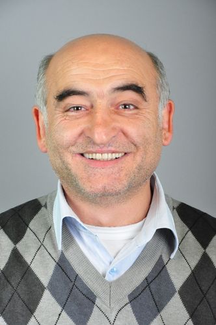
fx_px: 1421
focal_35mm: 158
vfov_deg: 13.1
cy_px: 162
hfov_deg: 8.7
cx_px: 108
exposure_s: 1/125
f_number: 11
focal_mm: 105
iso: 3200
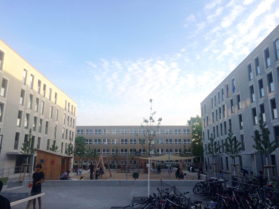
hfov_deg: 61.7
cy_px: 104
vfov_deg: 48.2
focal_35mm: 29
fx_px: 234
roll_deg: -0.2
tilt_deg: +15.1
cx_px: 140
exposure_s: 1/651
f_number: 2.2
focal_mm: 4.15
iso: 32
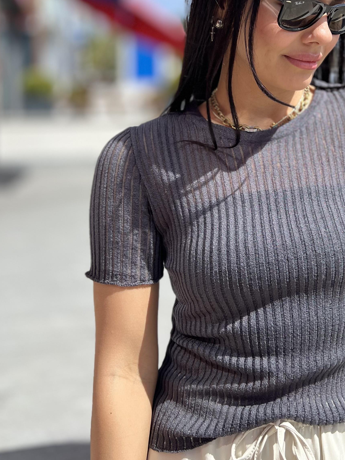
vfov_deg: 40.2
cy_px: 121
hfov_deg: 30.7
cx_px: 281
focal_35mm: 46
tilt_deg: -0.7
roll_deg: +0.5
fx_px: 611
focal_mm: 5.7
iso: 50
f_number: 1.5
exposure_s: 1/3165
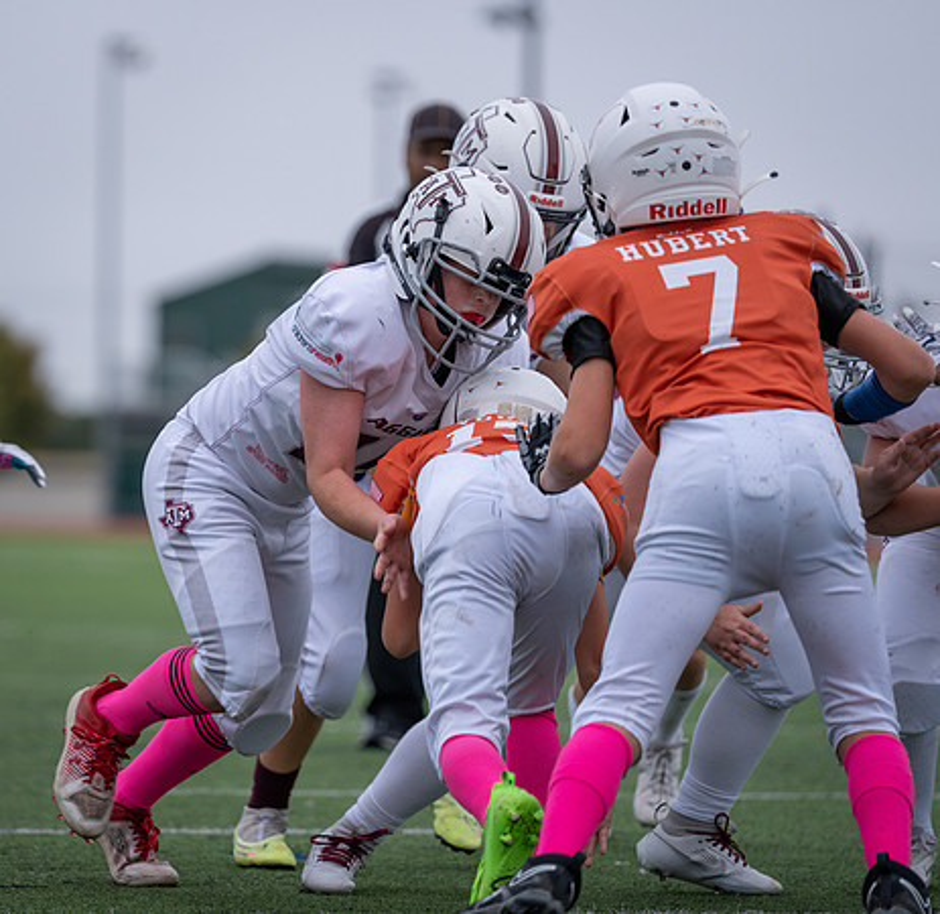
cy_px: 414
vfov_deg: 7.3
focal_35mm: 238
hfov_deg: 7.5
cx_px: 191
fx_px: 7197
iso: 640
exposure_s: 1/1250
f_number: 2.8
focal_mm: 173
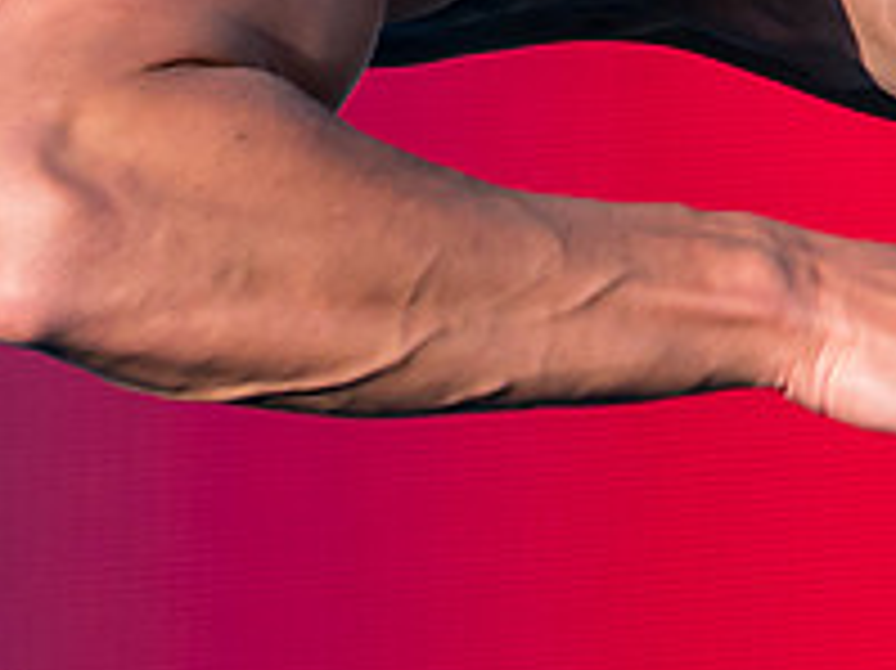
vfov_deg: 0.9
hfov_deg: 1.1
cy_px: -59
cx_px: 287
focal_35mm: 1732
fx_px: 44804
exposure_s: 1/1000
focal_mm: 200
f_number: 5.6
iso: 400
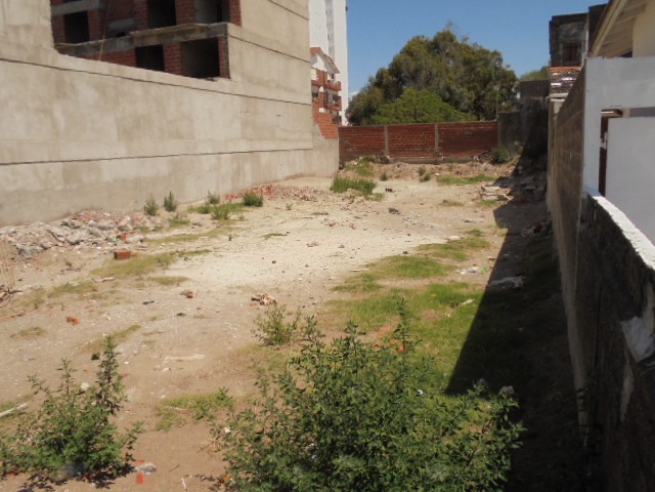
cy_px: 246
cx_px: 328
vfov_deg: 48.2
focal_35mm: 29
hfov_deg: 61.7
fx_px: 549
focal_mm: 5.3
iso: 100
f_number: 11.8
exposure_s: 1/200
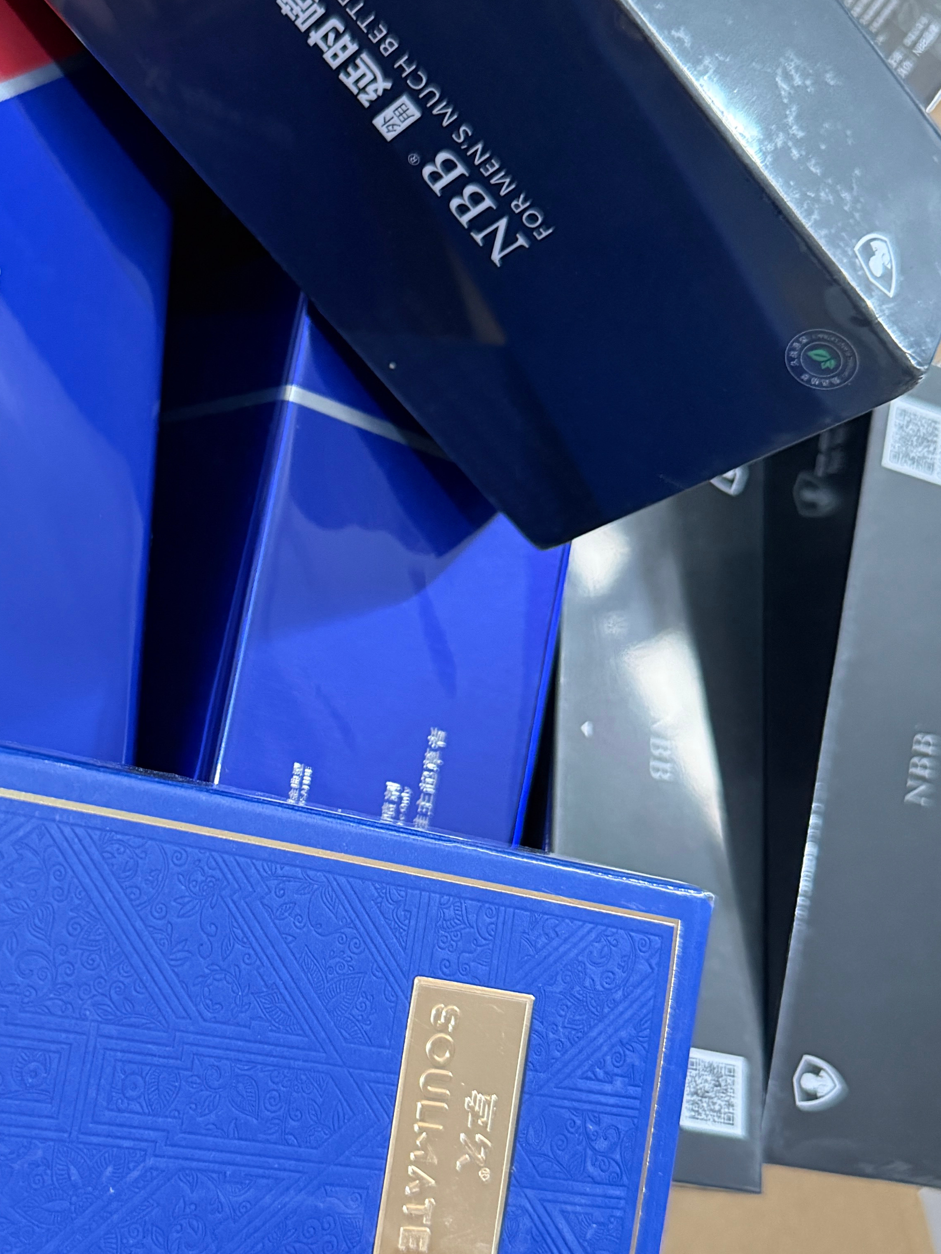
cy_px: 640
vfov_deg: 42.1
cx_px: 187
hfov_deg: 31.4
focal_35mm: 45
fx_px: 1631
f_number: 1.78
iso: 1000
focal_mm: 6.76
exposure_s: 1/39
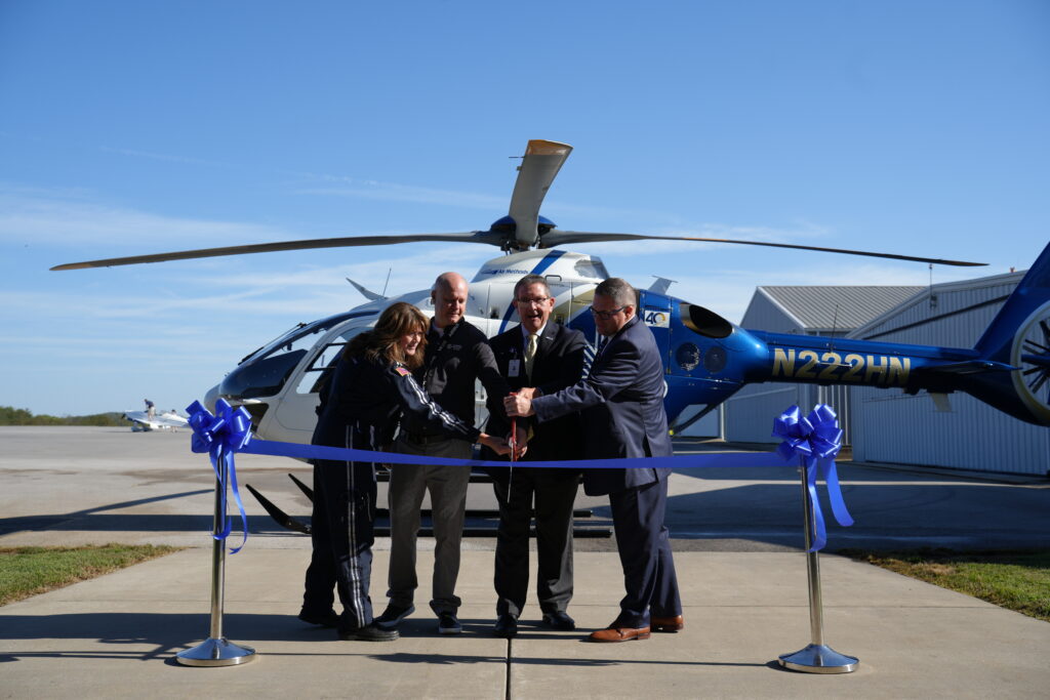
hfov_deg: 54.4
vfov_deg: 37.9
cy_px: 350
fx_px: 1021
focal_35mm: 35
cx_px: 525
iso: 100
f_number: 4.5
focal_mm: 35
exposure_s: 1/640
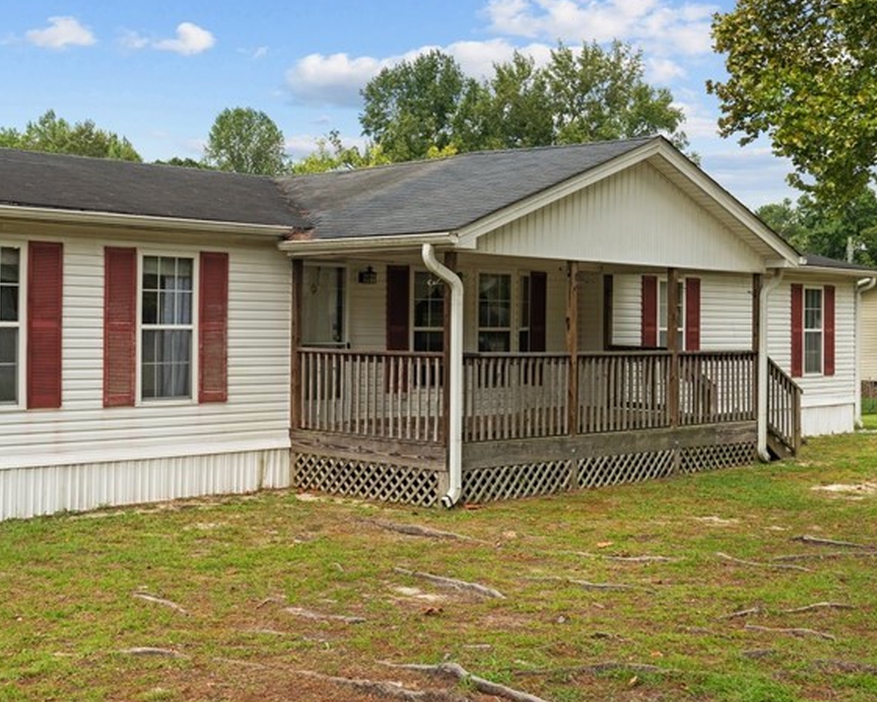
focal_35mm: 49
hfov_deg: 37.8
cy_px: 298
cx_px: 318
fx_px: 1272
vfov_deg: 30.8
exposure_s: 1/320
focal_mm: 27
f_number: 8
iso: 400
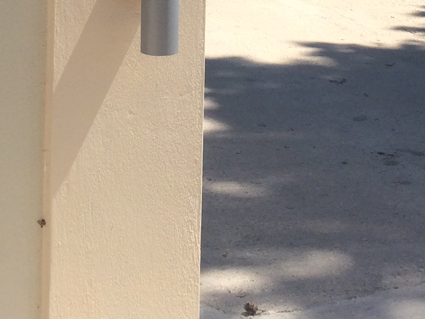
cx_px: 155
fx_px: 1264
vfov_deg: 13.4
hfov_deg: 19.0
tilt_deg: -5.3
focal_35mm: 103
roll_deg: -2.0
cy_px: -177
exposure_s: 1/2283
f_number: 2.2
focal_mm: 4.15
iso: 32
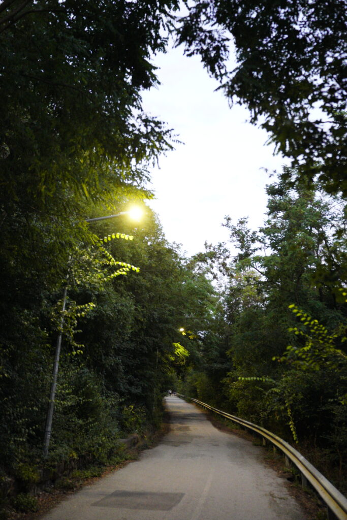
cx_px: 174
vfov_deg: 49.5
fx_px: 564
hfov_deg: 34.2
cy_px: 260
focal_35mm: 39
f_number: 2.8
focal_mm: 39
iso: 12800
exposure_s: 1/350
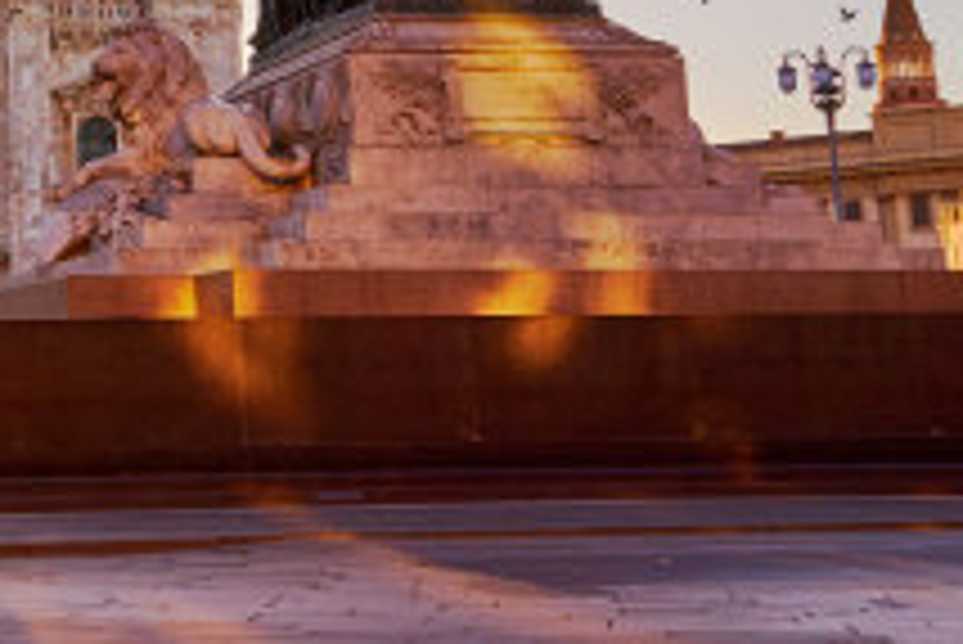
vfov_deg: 16.7
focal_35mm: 80
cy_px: -9
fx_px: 2141
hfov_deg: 23.1
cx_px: -212
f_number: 9
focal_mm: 28
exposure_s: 1/125
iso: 100
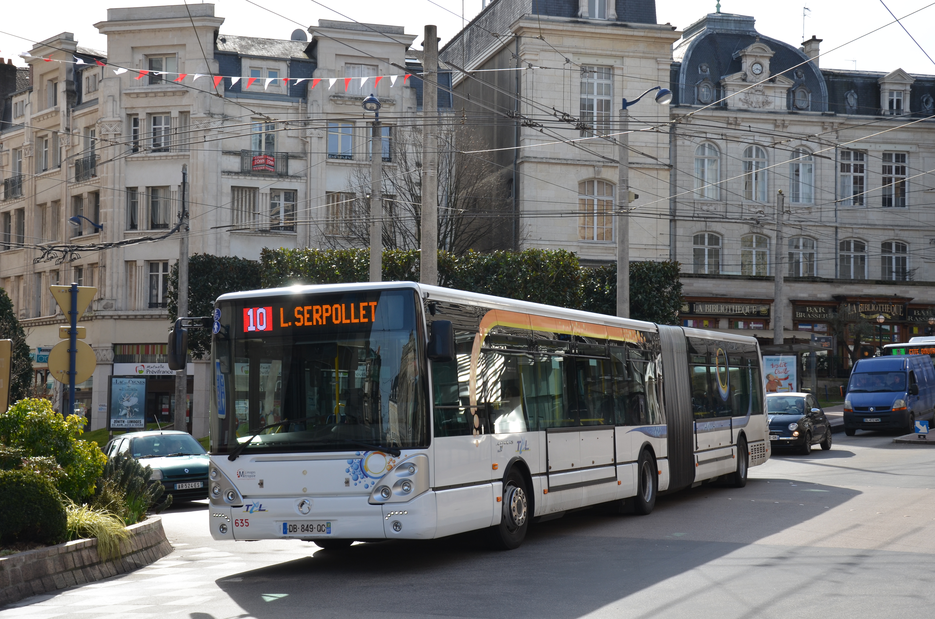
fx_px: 1555
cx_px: 468
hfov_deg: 33.5
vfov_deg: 22.5
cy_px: 310
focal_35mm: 60
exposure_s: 1/320
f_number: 8
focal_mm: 40
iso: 160
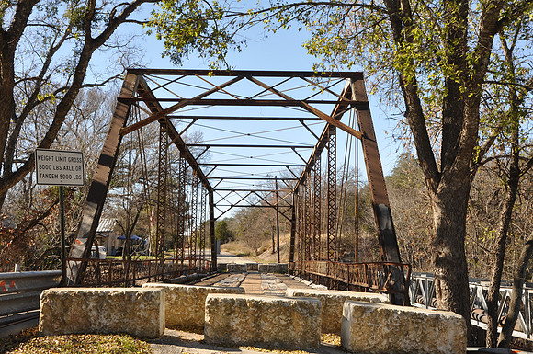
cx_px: 266
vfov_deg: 28.0
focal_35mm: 48
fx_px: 710
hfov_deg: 41.2
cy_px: 177
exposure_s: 1/100
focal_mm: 32
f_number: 10
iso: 200
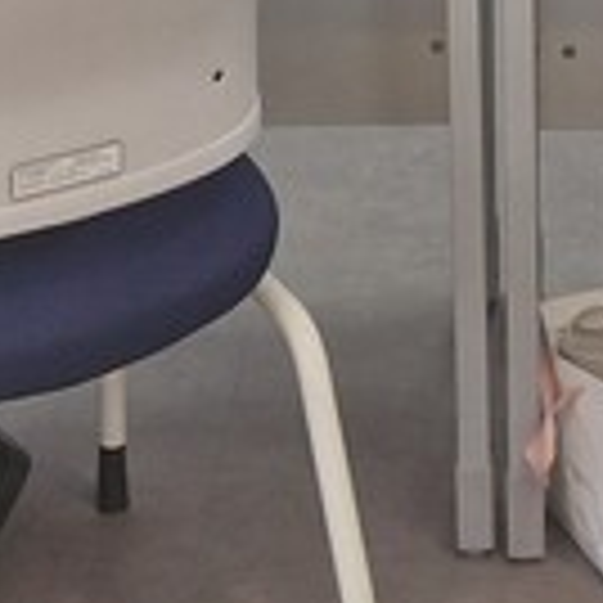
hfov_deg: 11.9
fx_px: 2877
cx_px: 558
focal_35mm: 146
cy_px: -806
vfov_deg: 10.4
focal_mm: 5.54
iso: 64
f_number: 1.8
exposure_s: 1/120
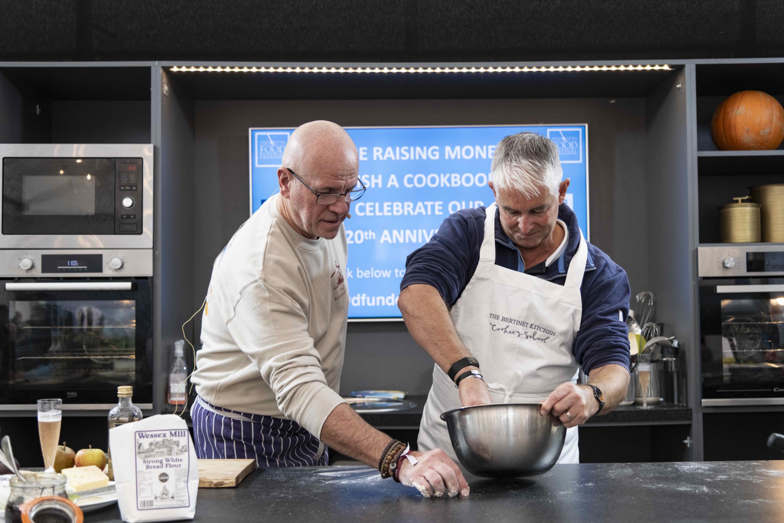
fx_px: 1045
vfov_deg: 28.1
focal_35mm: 48
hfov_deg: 41.1
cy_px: 262
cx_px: 392
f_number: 4
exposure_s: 1/250
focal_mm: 48
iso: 640
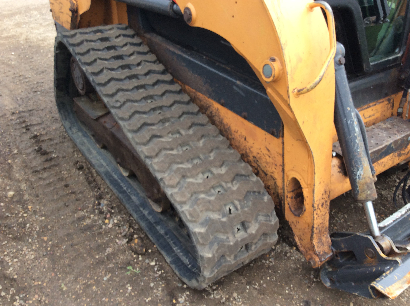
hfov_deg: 56.9
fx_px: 378
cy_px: 153
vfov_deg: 44.1
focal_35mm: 32
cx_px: 205
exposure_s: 1/351
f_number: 2.4
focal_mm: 3.3
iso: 32
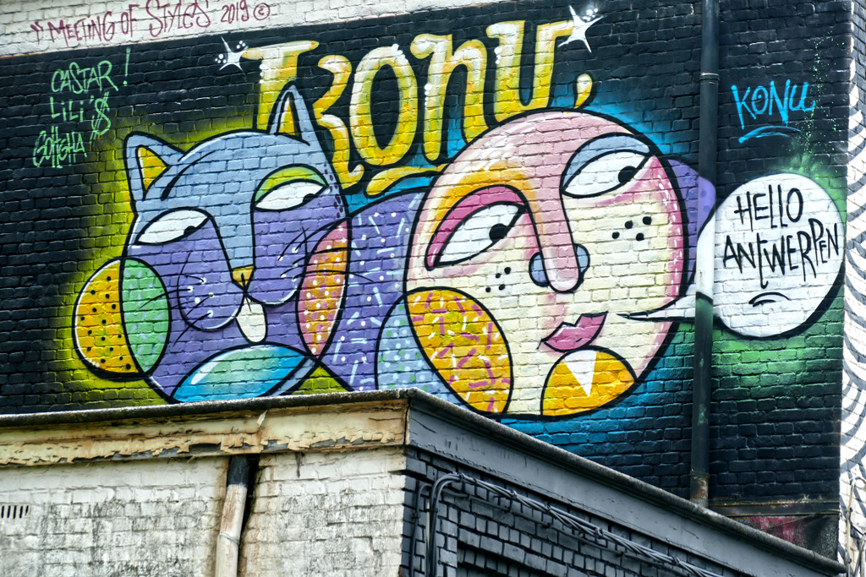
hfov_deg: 11.7
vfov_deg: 7.8
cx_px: 433
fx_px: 4210
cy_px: 288
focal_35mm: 175
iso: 125
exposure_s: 1/400
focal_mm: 63.9
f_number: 4
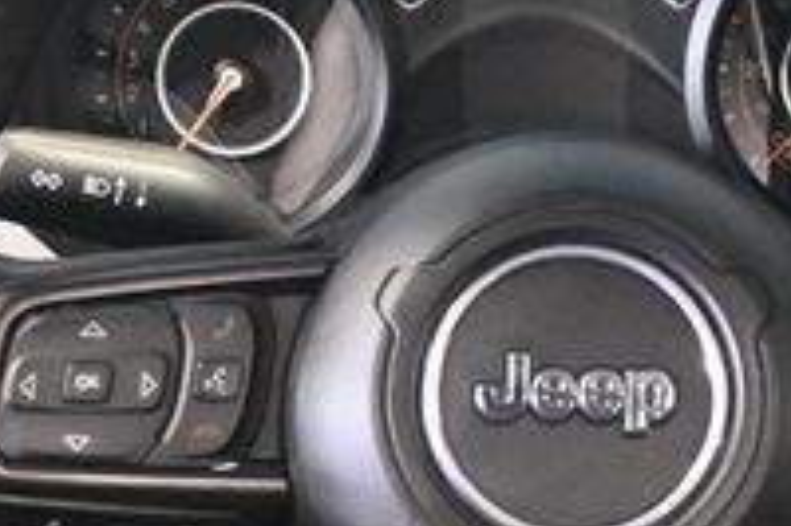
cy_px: 360
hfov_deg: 16.1
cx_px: 546
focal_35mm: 127
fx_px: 2797
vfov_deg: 10.7
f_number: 4.5
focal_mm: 26.5
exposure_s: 1/60
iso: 12800
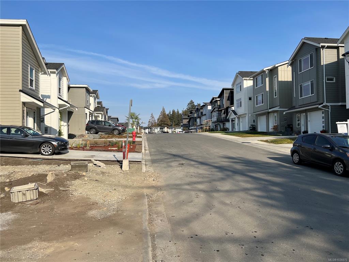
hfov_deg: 67.3
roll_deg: +0.6
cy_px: 131
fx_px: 262
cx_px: 174
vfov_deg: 53.1
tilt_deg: +2.0
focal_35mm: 26
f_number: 1.5
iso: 50
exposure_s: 1/4831
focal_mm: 5.7
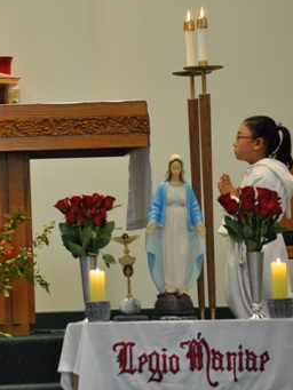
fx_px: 2741
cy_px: 158
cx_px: -18
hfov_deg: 6.1
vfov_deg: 8.1
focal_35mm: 243
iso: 800
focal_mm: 90
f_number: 4.5
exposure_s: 1/40
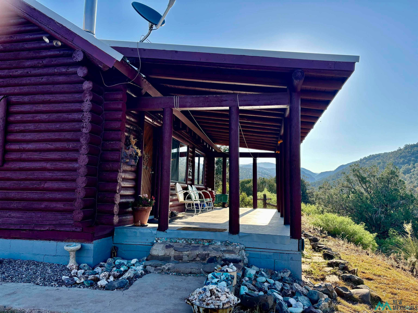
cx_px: 209
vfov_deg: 53.1
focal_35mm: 26
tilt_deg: +6.3
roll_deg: -1.3
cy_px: 156
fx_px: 314
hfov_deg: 67.3
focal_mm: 5.96
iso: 50
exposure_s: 1/865
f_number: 1.6
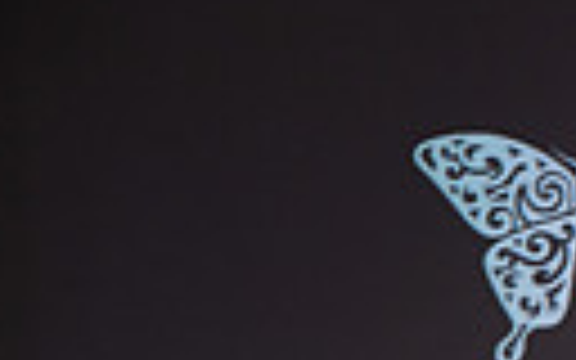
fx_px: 5887
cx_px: 533
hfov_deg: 5.6
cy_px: 990
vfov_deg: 3.4
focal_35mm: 375
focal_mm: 105
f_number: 5.6
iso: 2000
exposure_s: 1/400
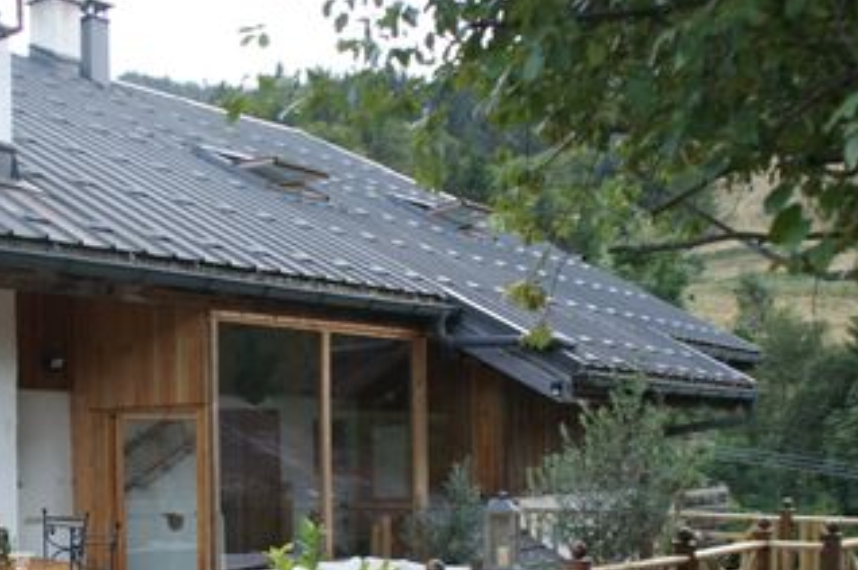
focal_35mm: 51
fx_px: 1214
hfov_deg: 38.4
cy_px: 488
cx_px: 273
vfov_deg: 25.7
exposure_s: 1/40
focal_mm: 18
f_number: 4
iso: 100
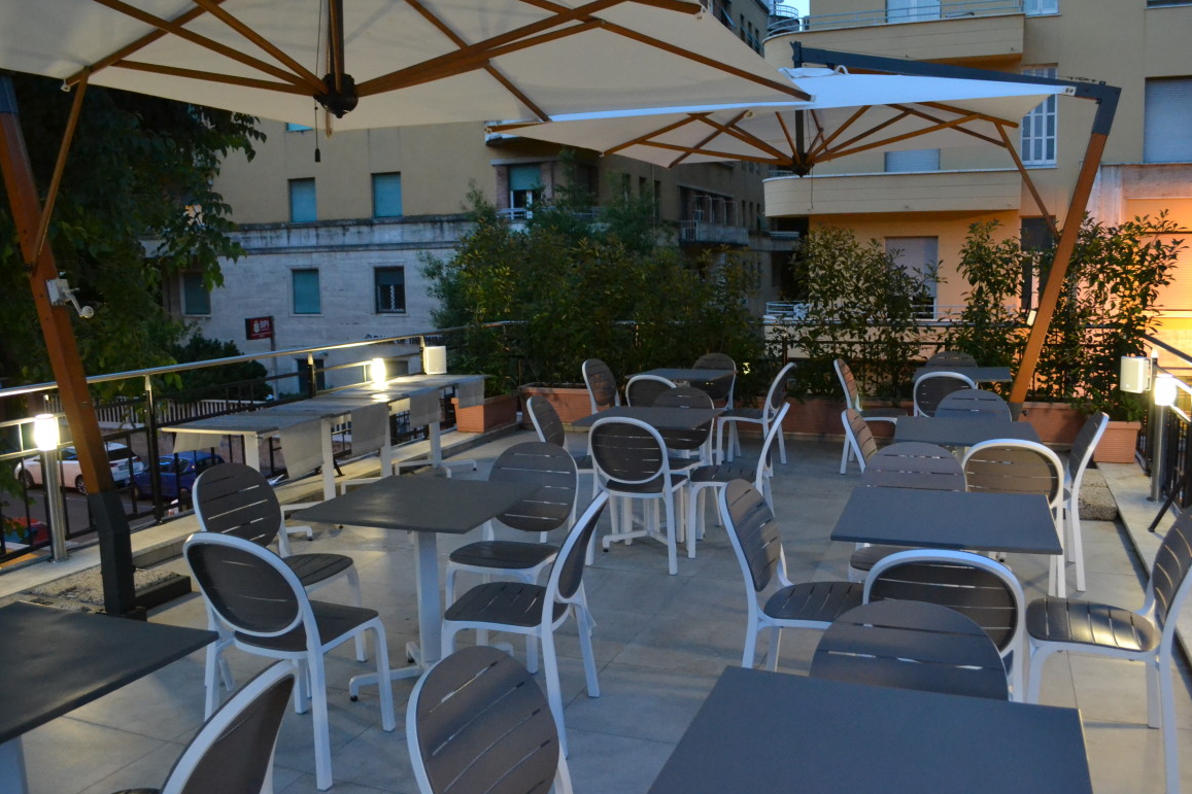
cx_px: 617
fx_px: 927
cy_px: 391
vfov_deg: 46.4
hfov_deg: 65.5
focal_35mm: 28
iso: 3200
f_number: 5.6
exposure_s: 1/25
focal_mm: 18
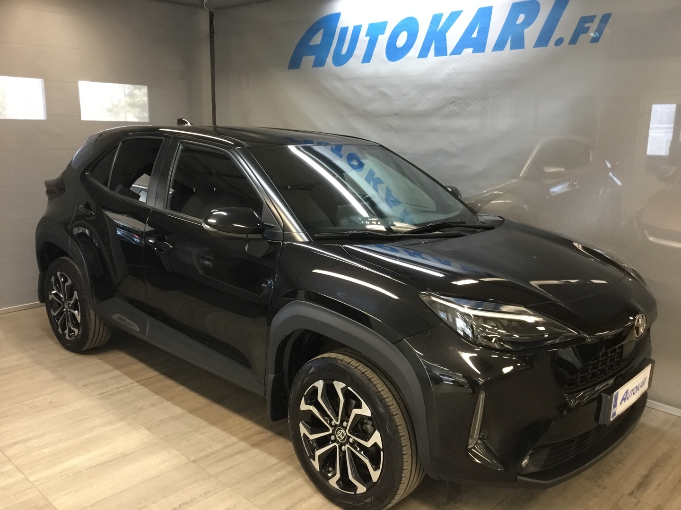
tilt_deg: -12.1
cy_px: 255
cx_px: 340
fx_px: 610
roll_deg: +0.5
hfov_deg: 58.4
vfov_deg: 45.4
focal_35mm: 31
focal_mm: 3.3
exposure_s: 1/33
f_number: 2.4
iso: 160
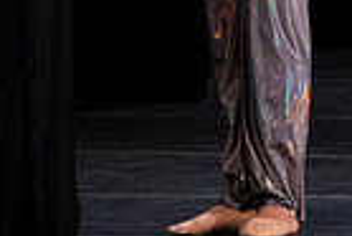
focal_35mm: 1571
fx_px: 15377
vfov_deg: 0.9
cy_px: -202
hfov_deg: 1.3
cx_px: 79
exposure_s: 1/320
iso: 12800
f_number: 11
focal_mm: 376
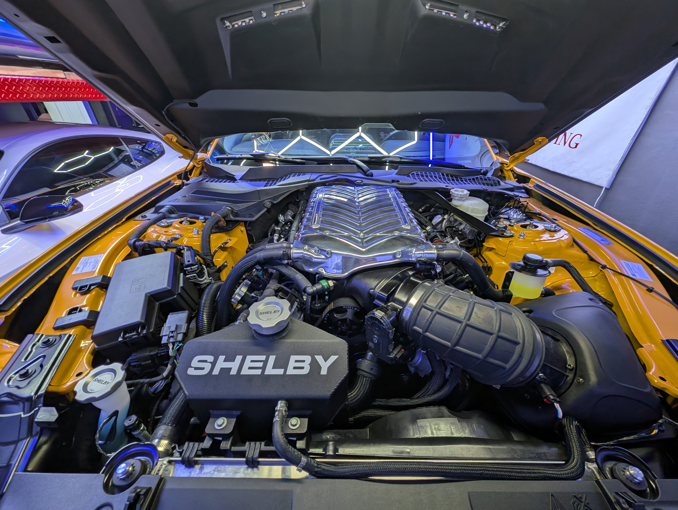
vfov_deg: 94.6
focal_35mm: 12
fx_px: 235
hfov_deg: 110.5
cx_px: 339
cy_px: 255
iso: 49
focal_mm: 2.23
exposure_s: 1/26.6
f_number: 1.95
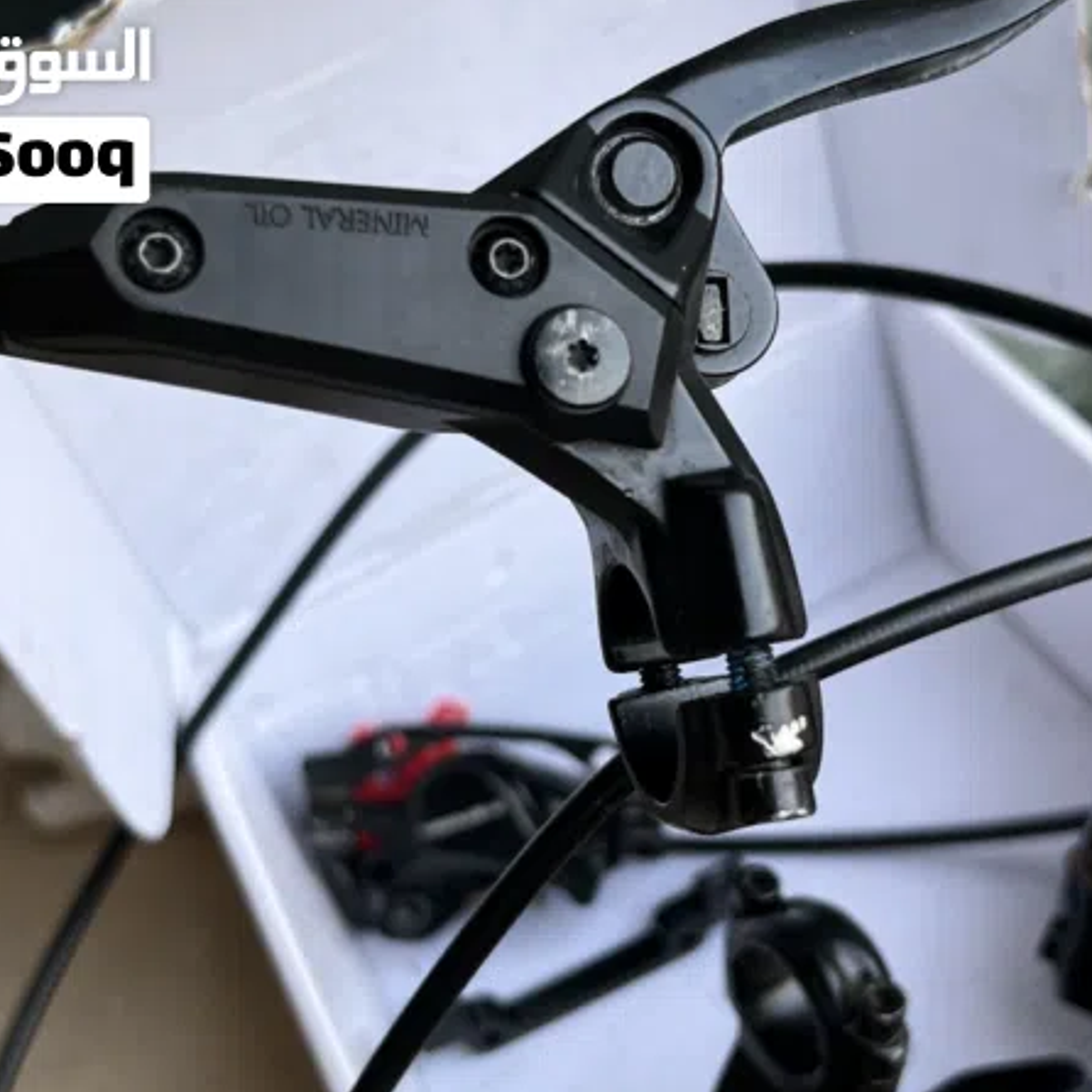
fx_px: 1178
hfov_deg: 49.7
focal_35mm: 33
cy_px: 556
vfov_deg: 49.7
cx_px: 519
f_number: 1.5
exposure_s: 1/121
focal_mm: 5.7
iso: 40
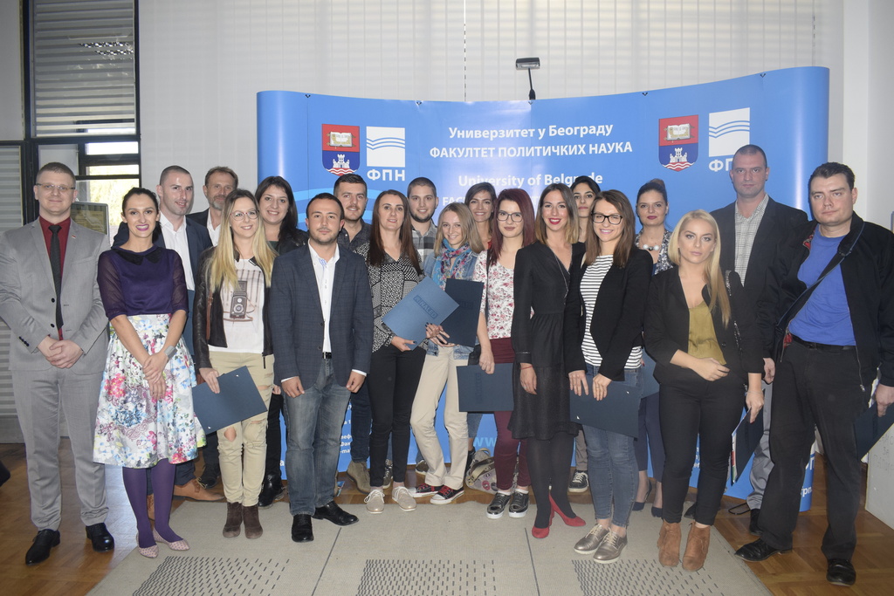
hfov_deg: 67.4
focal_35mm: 27
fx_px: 671
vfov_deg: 47.9
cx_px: 447
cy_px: 298
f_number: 5.6
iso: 800
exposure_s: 1/125
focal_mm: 18
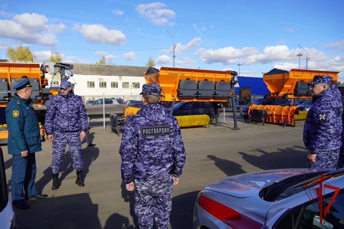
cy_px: 114
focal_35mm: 27
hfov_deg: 67.4
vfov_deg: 47.9
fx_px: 258
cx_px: 172
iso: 100
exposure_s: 1/500
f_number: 5
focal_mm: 18
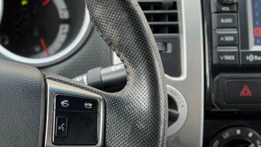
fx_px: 976
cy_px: 122
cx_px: -34
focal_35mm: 141
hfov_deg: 14.8
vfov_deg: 8.6
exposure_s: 1/121
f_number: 1.78
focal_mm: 6.76
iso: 50
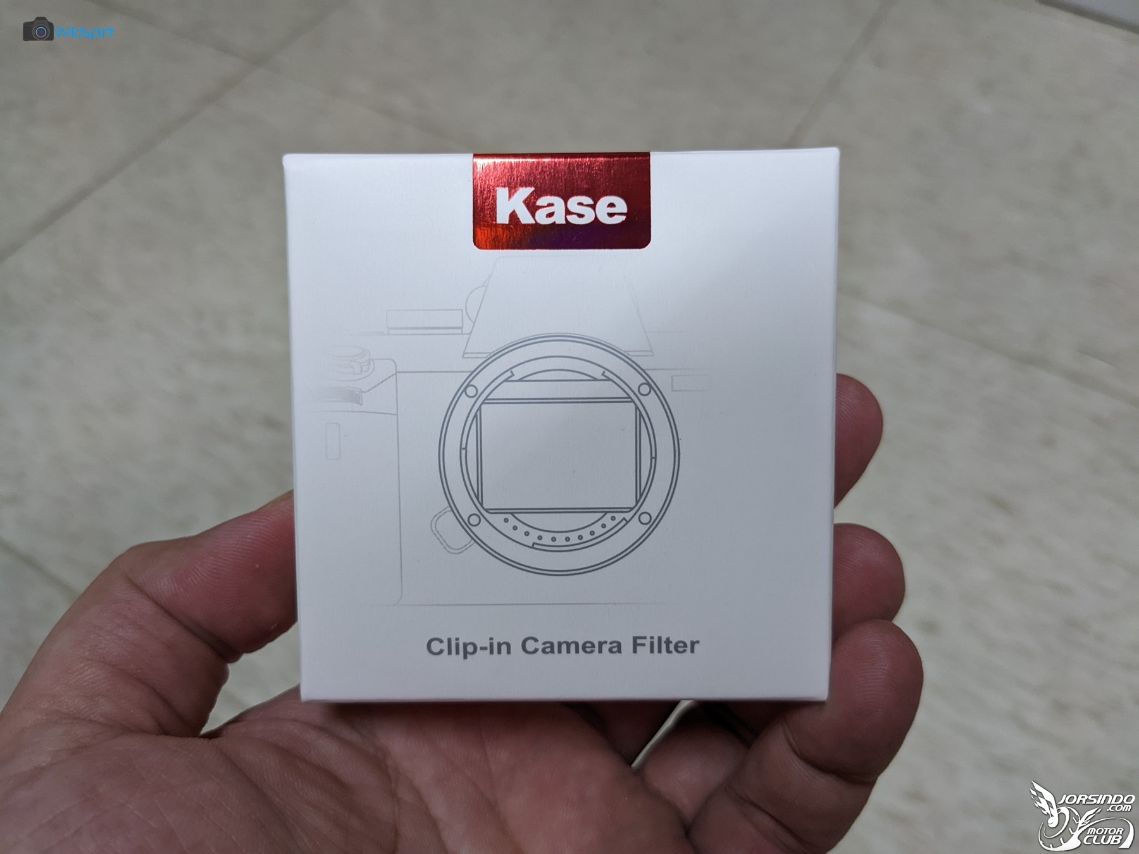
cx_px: 570
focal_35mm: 27
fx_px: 888
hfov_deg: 65.3
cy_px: 427
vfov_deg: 51.4
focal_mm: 4.38
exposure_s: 1/60
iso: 169
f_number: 1.73
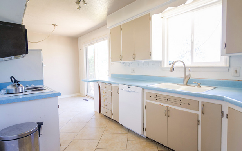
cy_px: 81
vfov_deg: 62.1
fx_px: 125
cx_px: 123
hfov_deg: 88.0
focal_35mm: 19
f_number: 4
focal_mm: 18
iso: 200
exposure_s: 1/25
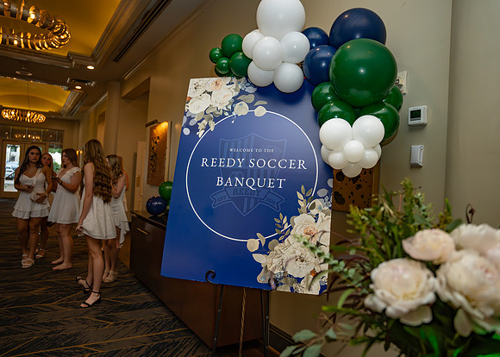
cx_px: 250
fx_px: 363
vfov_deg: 52.3
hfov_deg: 69.1
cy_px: 178
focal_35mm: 26
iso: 1600
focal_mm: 24
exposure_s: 1/400
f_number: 2.8
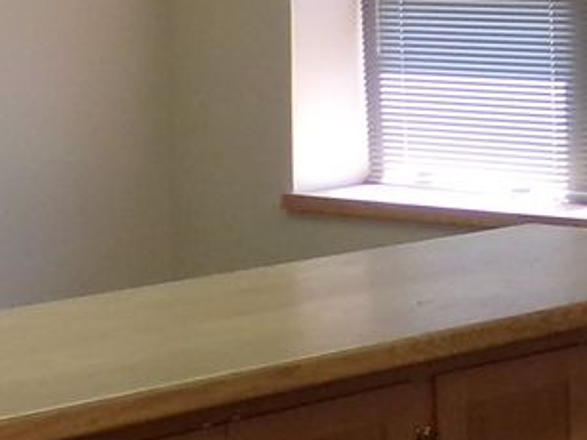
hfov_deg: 12.6
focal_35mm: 135
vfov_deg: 10.8
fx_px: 2289
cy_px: -65
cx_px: 1216
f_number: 3.2
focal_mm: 4.7
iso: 200
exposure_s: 1/80
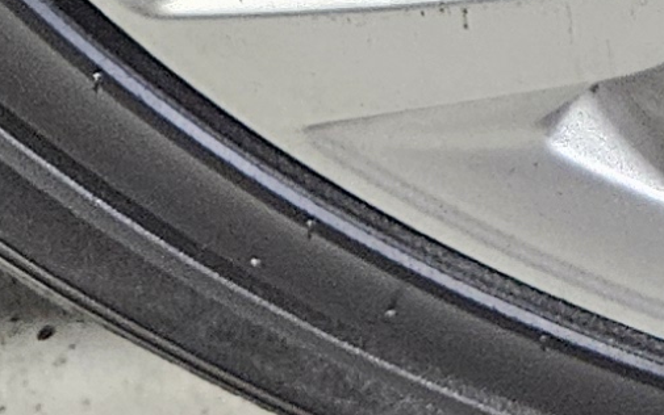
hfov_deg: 9.6
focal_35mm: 193
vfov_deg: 6.0
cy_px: -1052
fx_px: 3494
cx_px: 1604
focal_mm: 5.4
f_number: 1.8
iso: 800
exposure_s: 1/60
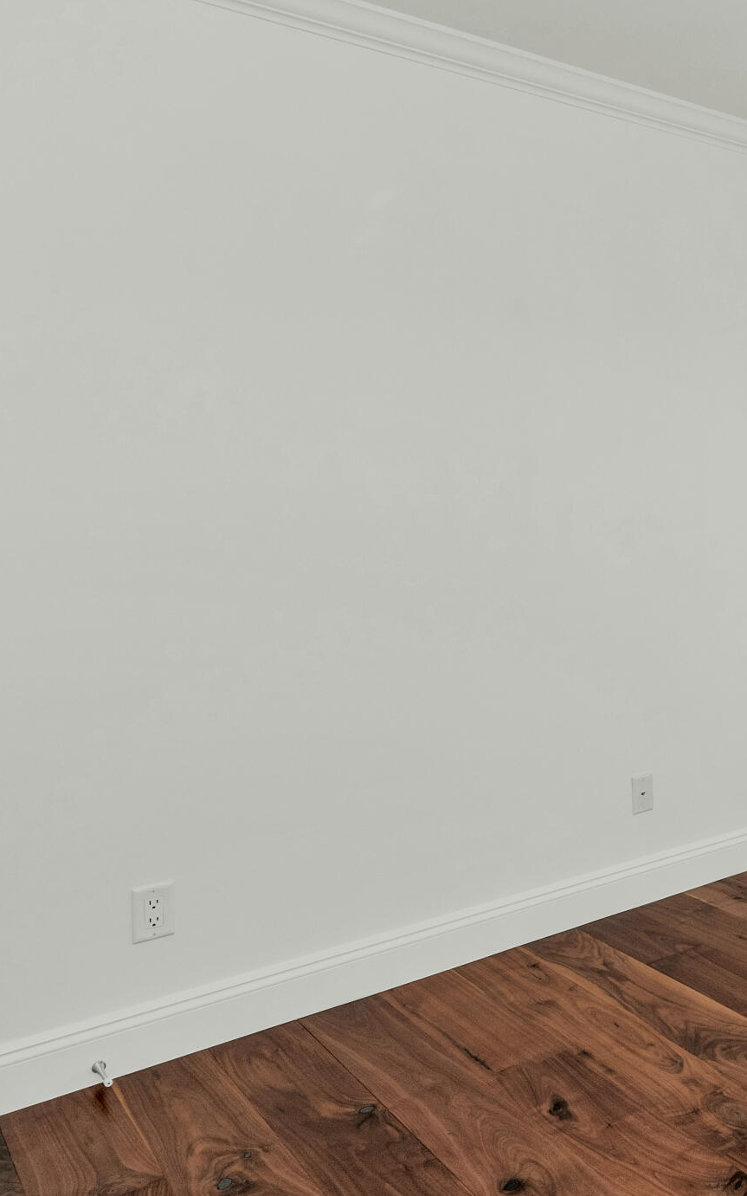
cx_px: 933
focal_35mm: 31
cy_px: 519
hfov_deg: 32.3
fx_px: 1010
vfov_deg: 61.0
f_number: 9
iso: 160
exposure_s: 1/125
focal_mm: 14
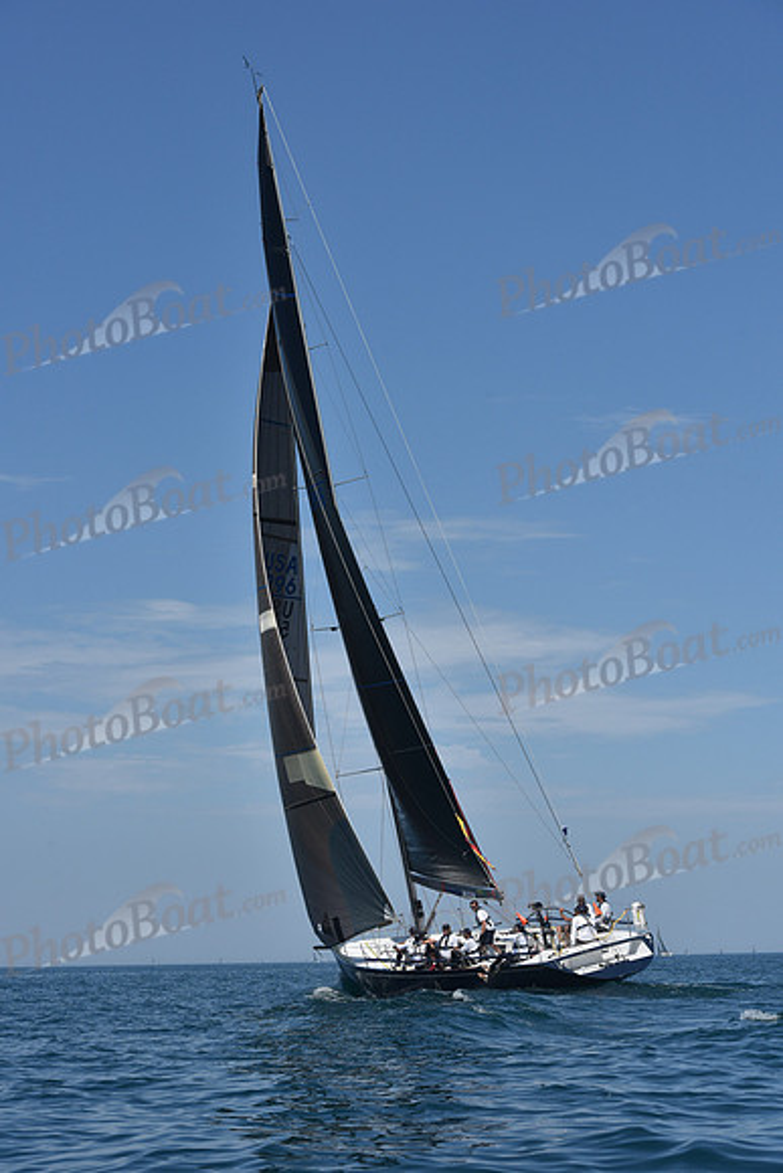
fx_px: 2282
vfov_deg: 28.8
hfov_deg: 19.5
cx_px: 392
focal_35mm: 70
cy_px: 586
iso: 250
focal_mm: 70
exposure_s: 1/1250
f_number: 9
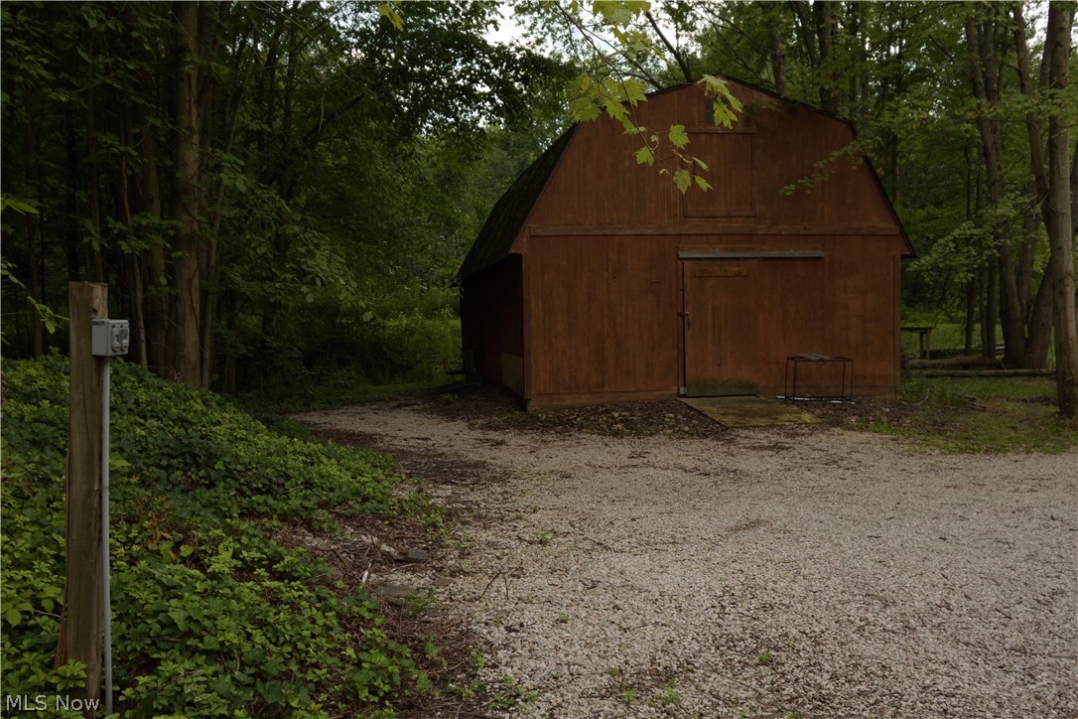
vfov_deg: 43.6
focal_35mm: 30
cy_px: 360
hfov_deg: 61.9
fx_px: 898
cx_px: 539
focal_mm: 20
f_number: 6.3
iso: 100
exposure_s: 1/160
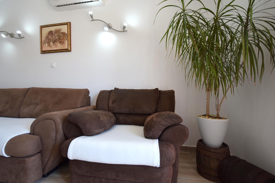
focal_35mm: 15
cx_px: 138
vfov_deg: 77.3
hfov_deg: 100.4
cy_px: 92
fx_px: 115
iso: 400
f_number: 5
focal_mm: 10
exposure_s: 1/100
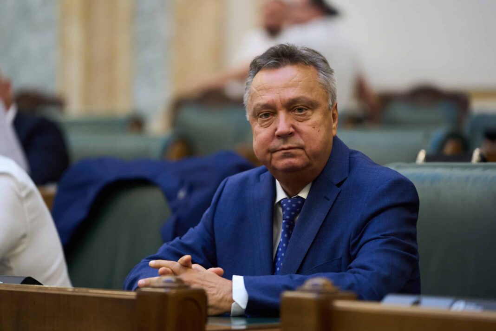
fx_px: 2301
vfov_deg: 8.2
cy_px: 166
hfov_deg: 12.3
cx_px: 248
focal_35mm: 167
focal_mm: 167
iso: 1250
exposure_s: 1/160
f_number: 2.8
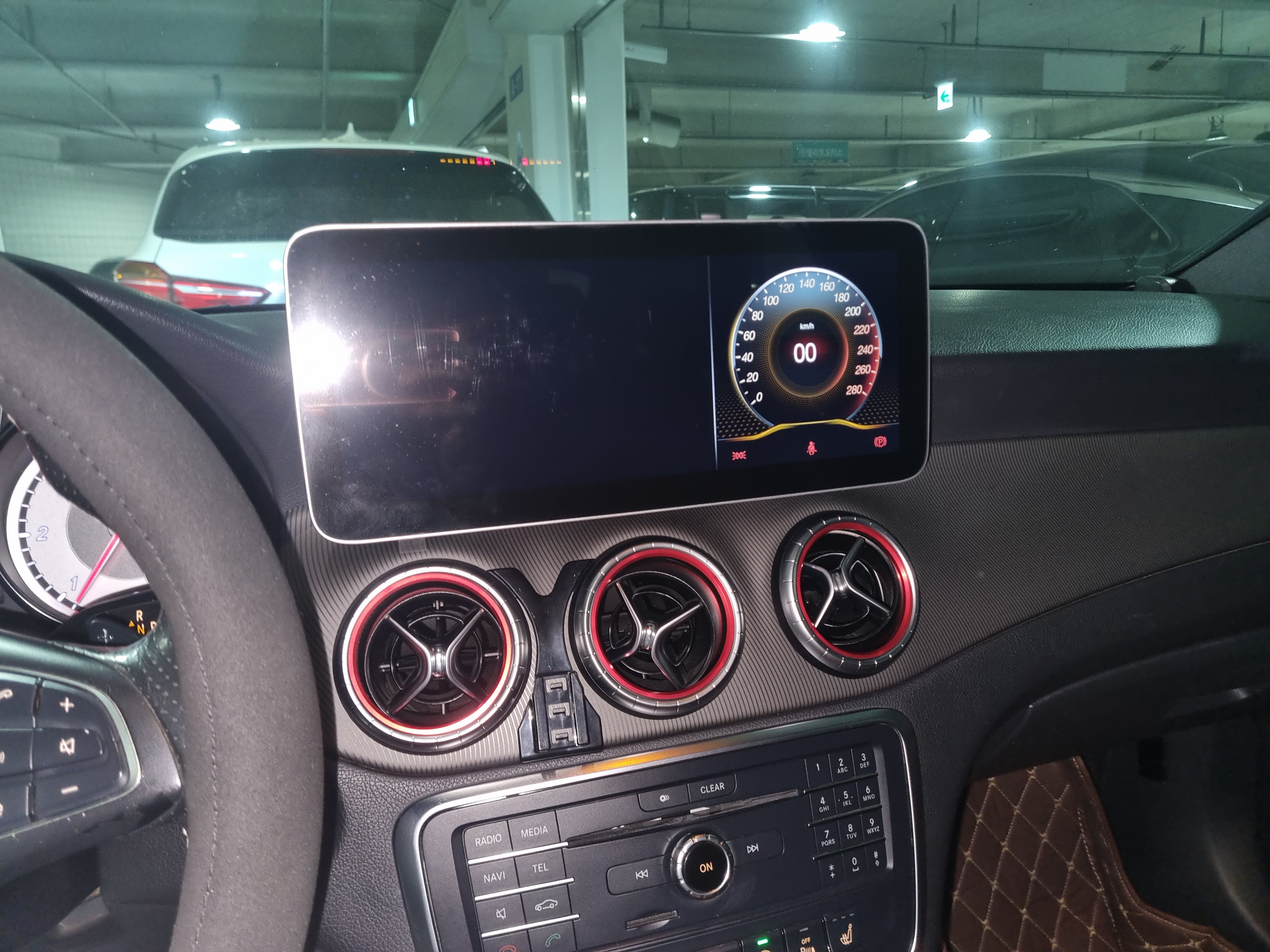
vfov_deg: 53.1
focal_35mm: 26
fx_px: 954
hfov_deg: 67.3
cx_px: 635
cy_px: 476
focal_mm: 5.4
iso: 1250
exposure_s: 1/24
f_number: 1.8
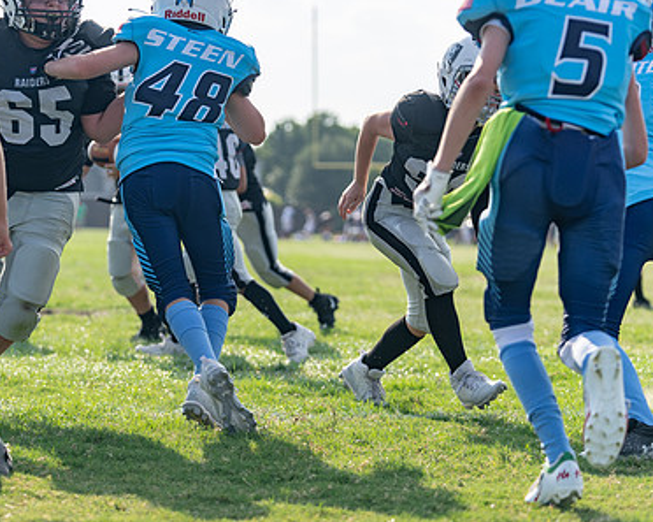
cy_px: 205
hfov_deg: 13.3
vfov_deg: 10.6
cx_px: 233
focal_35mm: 145
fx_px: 2800
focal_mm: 99
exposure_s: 1/1000
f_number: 3.5
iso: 100
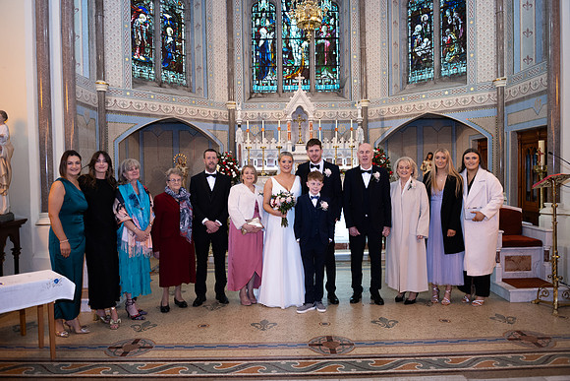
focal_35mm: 26
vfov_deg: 49.6
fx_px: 412
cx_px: 285
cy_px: 190
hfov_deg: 69.4
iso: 1000
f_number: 3.5
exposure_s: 1/160
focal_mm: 26
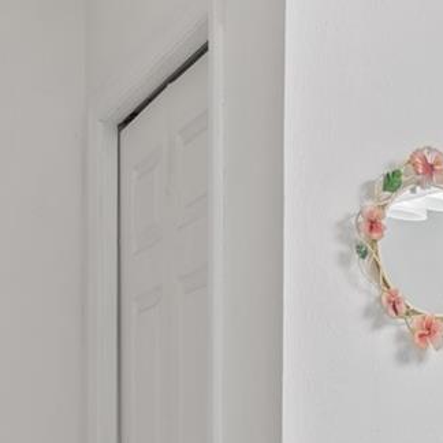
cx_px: 556
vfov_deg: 25.6
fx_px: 912
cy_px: 465
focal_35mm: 63
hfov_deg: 24.3
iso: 250
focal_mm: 10
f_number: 9
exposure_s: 1/6
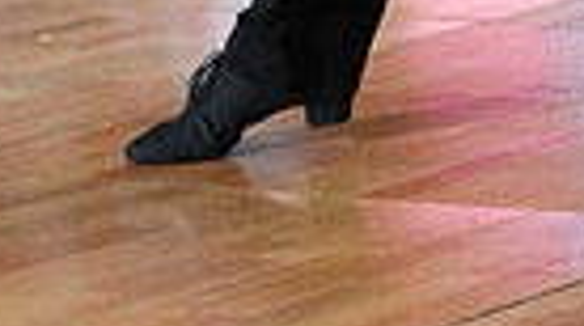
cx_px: 616
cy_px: -580
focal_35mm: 309
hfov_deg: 7.0
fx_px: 4776
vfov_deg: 3.8
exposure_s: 1/400
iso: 8000
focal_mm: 70
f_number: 5.6
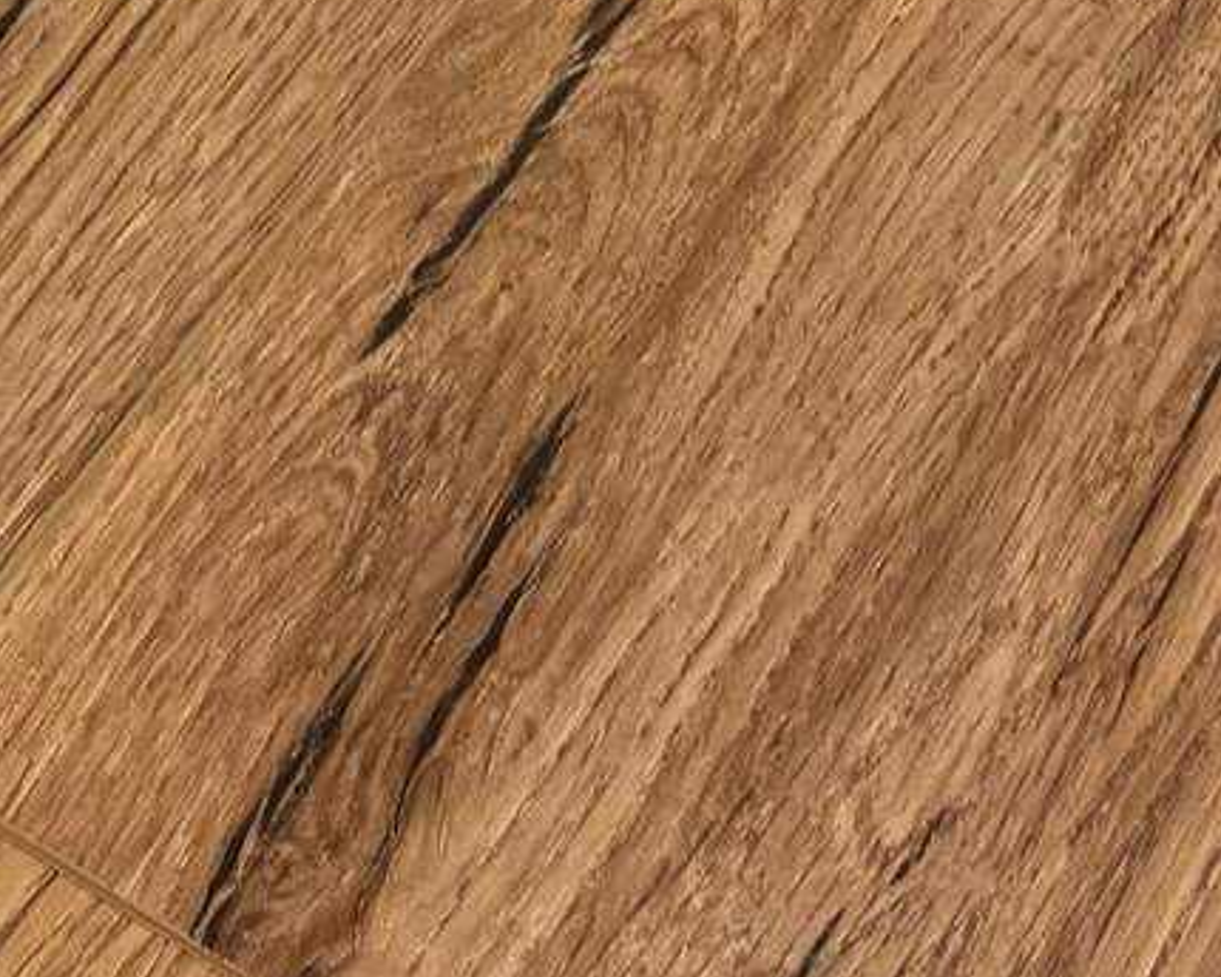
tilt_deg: -43.1
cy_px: -452
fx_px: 4373
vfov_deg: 12.2
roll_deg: -1.4
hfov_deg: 15.5
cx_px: -92
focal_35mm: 121
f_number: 1.6
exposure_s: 1/120
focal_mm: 4.2
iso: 125
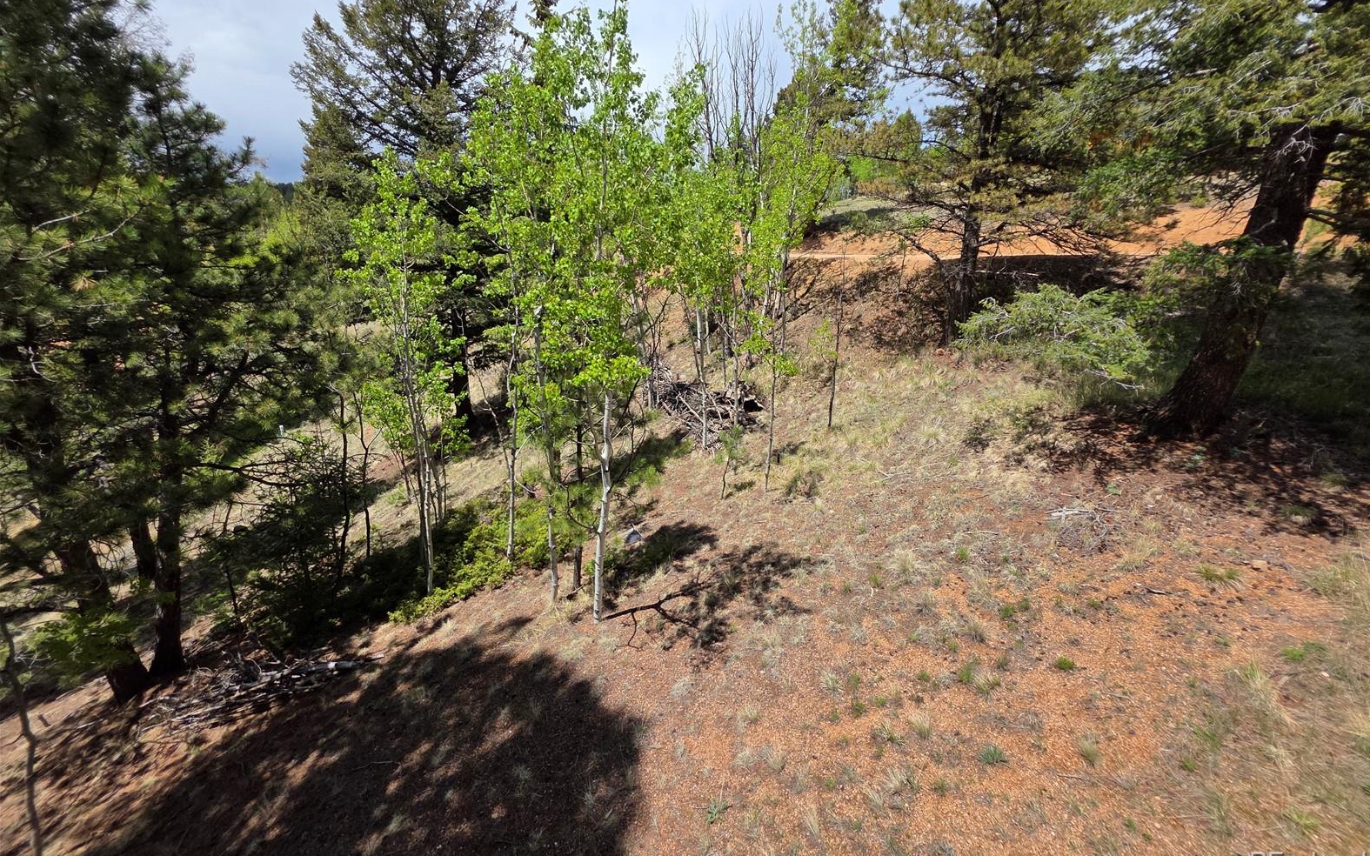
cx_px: 695
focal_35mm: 14
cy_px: 358
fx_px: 523
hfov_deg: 105.3
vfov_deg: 78.0
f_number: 1.9
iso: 40
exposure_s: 1/2082
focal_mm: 2.2
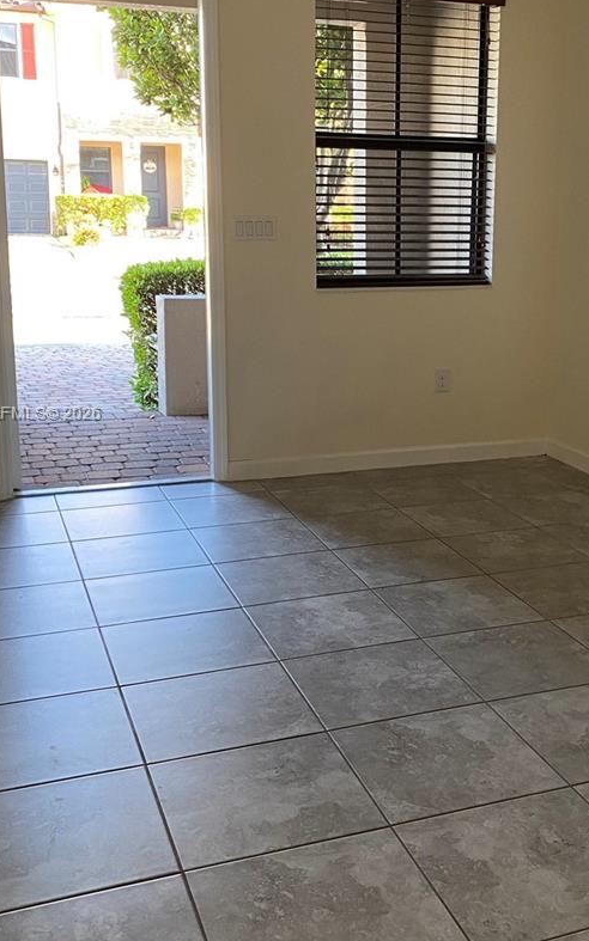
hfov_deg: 30.2
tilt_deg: -10.2
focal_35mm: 42
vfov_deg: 47.1
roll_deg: -0.5
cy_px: 415
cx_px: 418
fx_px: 1079
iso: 125
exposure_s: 1/60
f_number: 1.8
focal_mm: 4.25
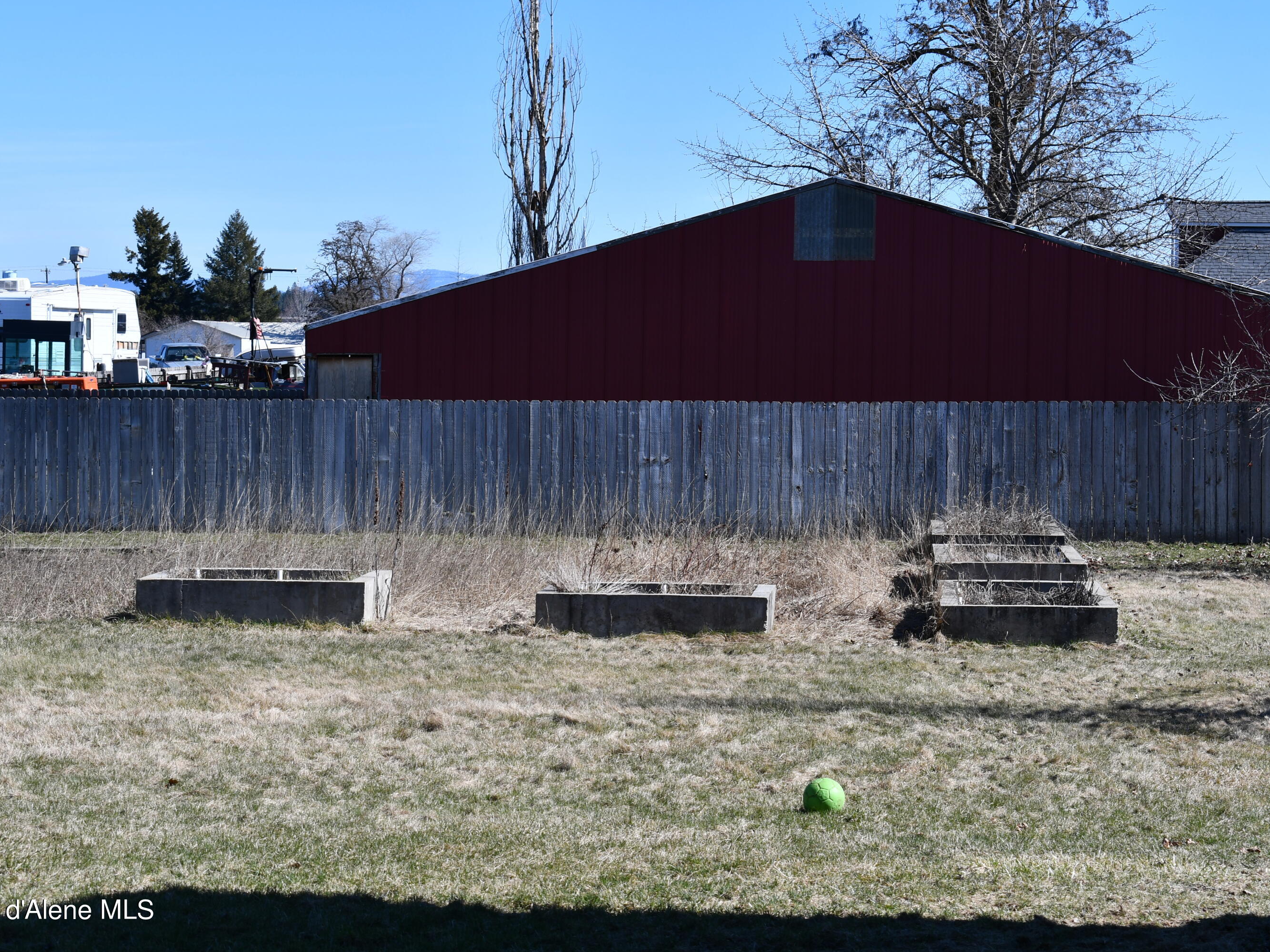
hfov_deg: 22.0
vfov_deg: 16.6
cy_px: 476
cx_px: 639
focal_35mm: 89
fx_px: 3265
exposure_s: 1/320
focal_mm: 55
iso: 100
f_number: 9
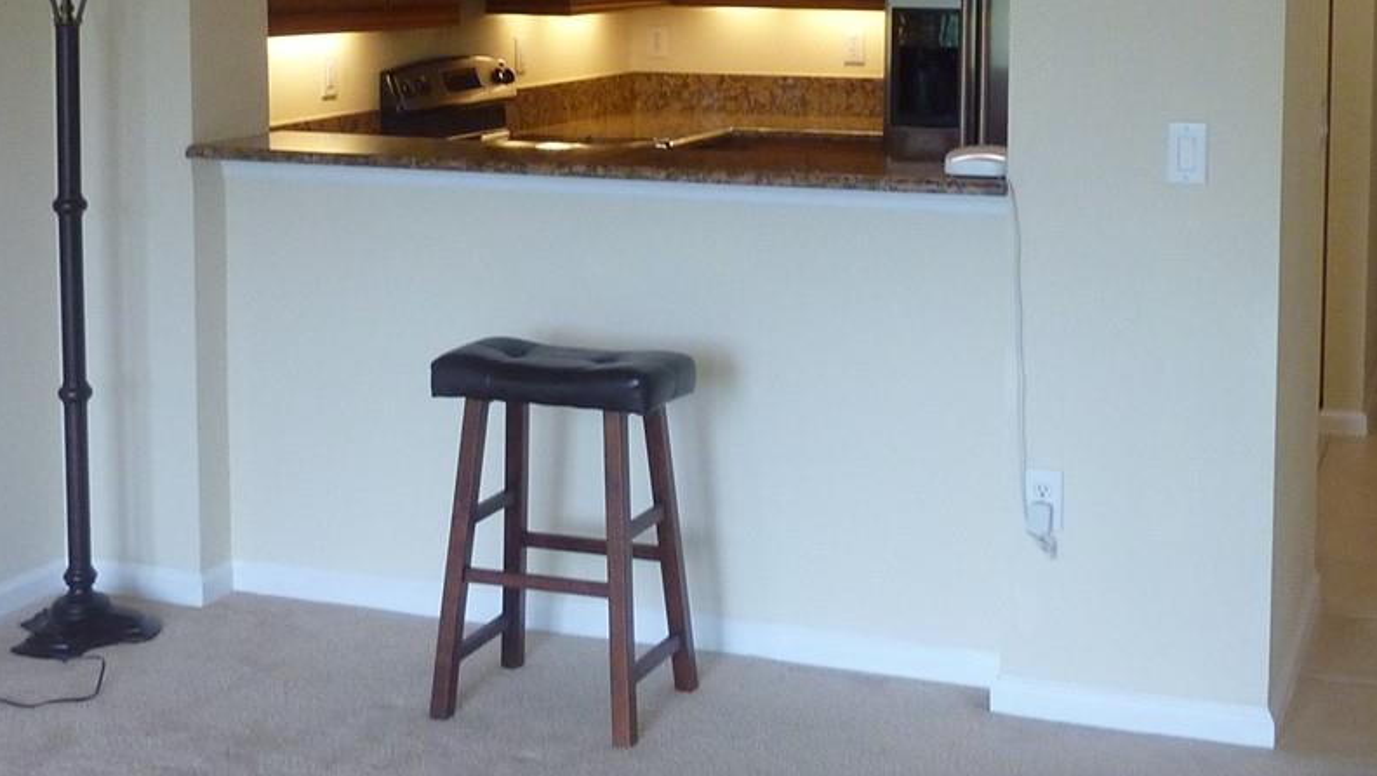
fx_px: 2009
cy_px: 124
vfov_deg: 21.5
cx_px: 744
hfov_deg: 37.8
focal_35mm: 55
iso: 200
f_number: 3.3
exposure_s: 1/30
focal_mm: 4.1
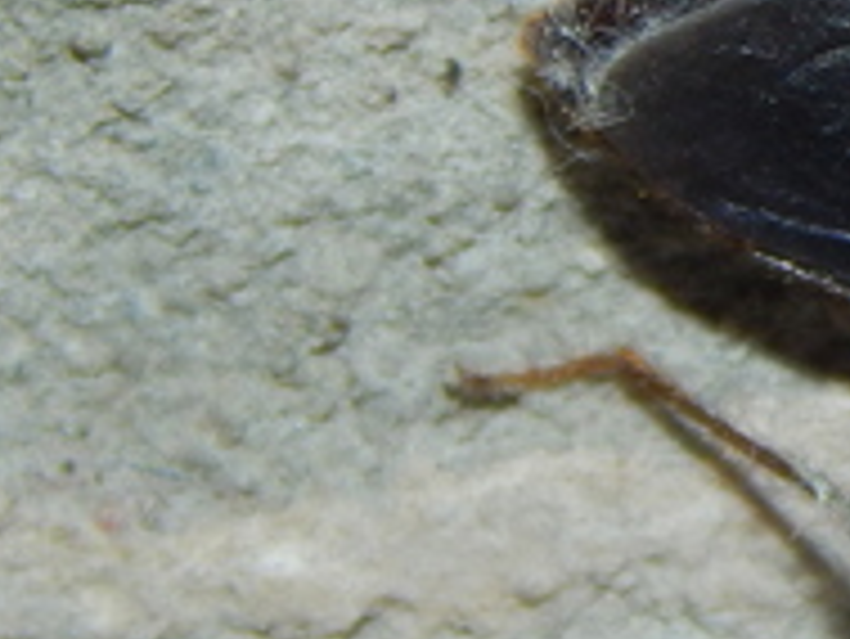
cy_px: 162
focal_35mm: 730
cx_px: 1185
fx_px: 17937
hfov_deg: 2.7
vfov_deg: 2.0
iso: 200
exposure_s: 1/30
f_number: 10.1
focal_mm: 28.7
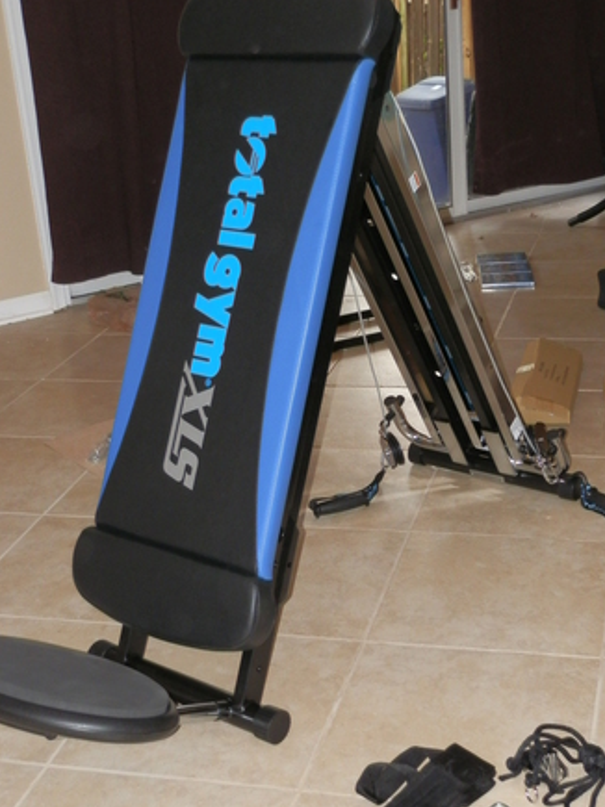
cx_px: 337
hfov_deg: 27.0
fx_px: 1259
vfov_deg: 35.5
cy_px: 417
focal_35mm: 54
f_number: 3.5
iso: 200
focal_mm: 8.51
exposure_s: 1/80
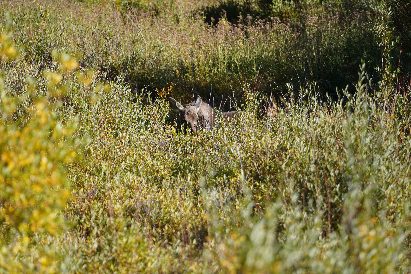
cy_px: 137
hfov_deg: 5.2
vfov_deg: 3.4
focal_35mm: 400
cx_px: 206
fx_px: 4566
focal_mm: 400
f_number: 5.6
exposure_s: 1/500
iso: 250
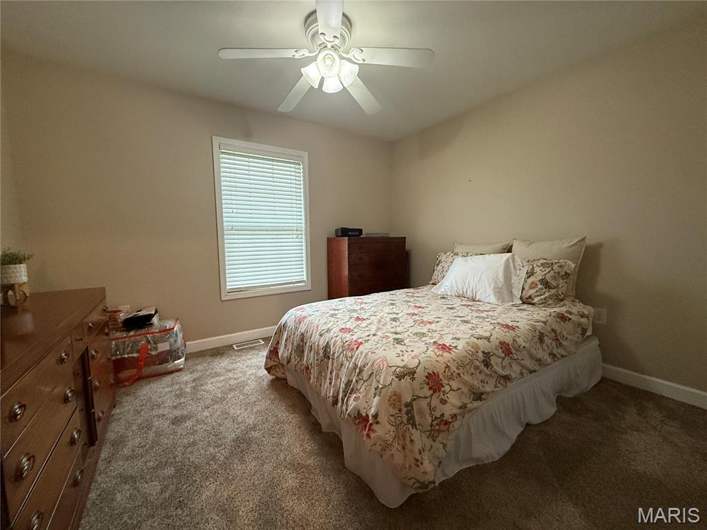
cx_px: 354
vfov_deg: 85.7
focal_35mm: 14
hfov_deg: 102.1
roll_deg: +0.5
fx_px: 286
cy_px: 265
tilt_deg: -5.1
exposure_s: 1/60
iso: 500
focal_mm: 2.22
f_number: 2.2
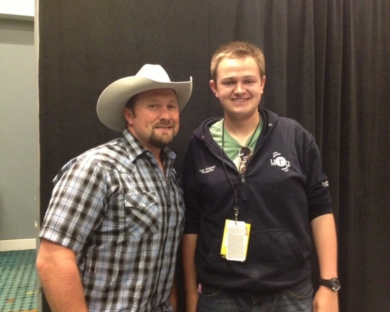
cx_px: 210
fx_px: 427
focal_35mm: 37
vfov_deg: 40.2
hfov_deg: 49.0
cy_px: 156
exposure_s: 1/15
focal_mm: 4.28
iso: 500
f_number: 2.4
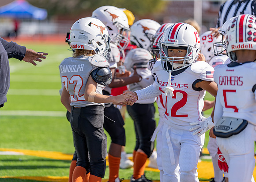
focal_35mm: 141
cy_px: 91
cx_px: 128
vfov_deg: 10.2
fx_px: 1028
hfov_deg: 14.2
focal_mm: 135
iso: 100
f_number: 1.8
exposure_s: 1/3200
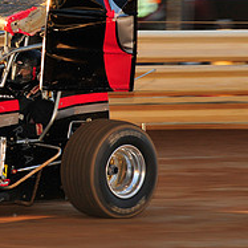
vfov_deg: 3.9
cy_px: 49
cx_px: -46
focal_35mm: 449
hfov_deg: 3.9
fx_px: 3639
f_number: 7.1
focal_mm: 170
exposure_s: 1/320
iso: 500
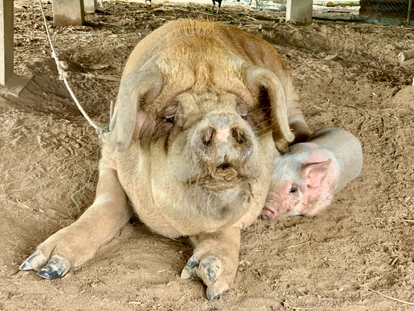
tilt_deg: -17.9
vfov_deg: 28.0
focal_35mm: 52
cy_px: 156
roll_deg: -3.8
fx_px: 622
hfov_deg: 36.8
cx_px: 207
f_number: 2.4
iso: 80
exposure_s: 1/122
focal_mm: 6
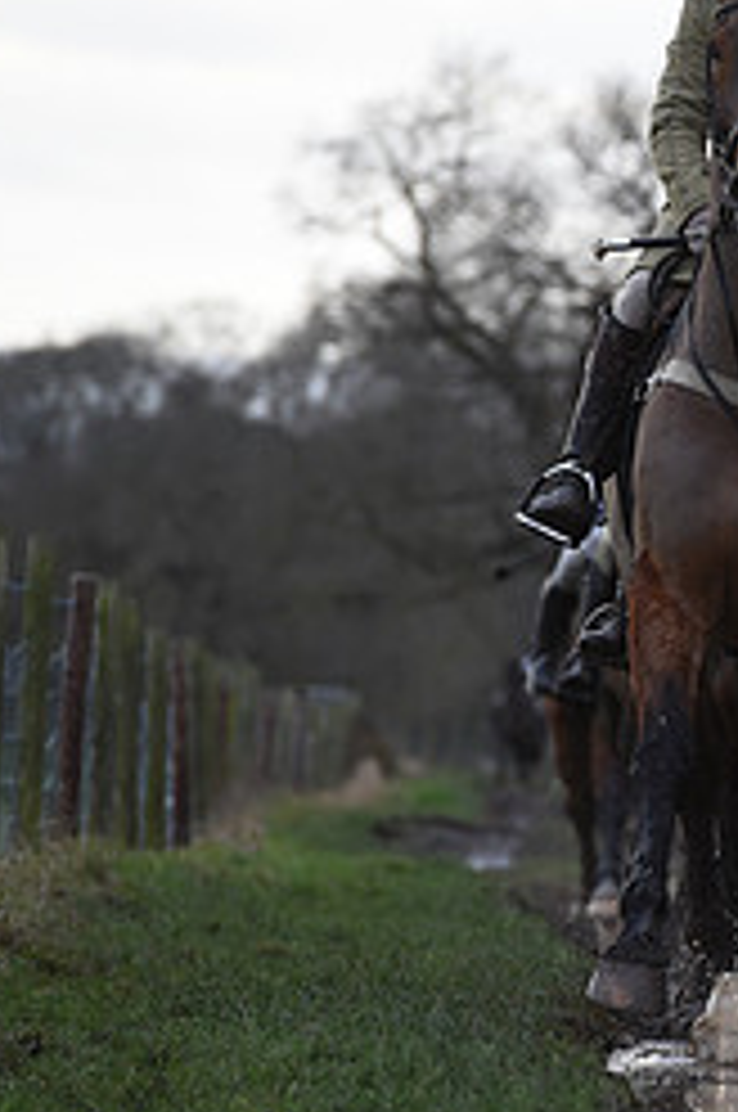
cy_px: 387
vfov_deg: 4.4
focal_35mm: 470
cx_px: 1238
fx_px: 14492
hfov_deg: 2.9
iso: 1600
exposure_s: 1/1250
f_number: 5.6
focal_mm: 200
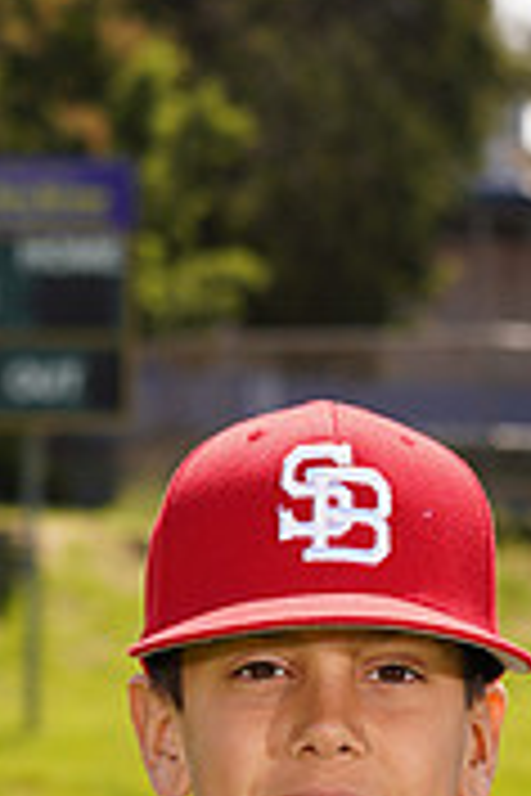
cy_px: 1165
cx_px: 146
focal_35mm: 327
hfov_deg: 4.2
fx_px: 7234
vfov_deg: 6.2
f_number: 9
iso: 100
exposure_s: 1/160
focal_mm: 100
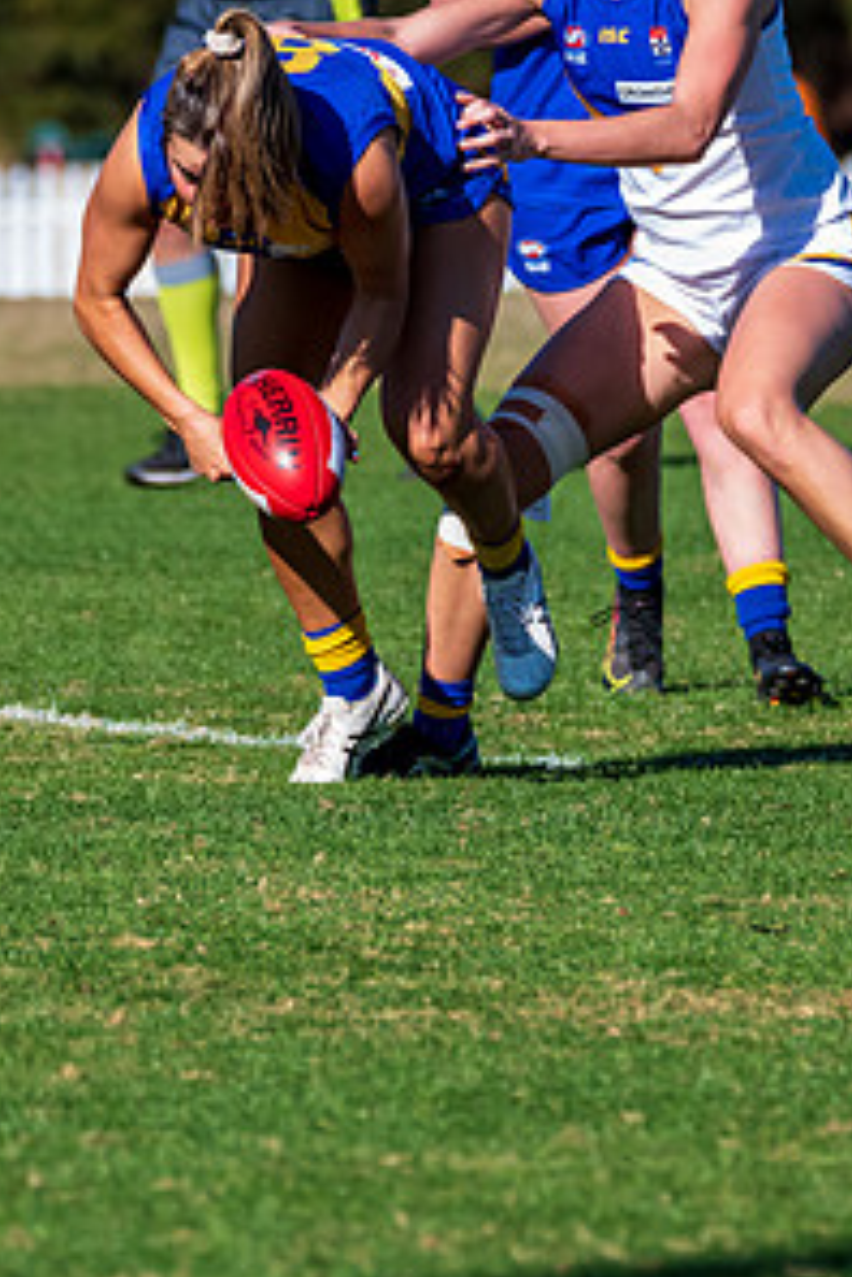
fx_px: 29960
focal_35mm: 844
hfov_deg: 1.6
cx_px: 335
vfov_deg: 2.4
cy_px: 370
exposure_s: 1/2000
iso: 800
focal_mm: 320
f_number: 7.1
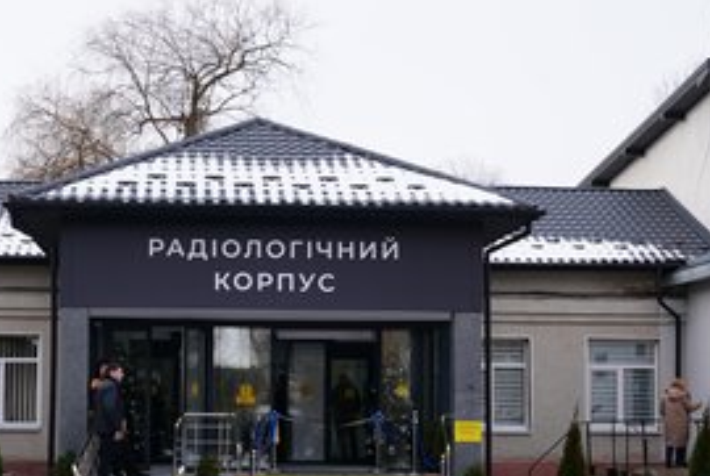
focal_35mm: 71
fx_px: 1403
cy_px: 341
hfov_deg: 28.3
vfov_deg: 19.2
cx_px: 276
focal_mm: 32
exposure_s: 1/80
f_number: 5.6
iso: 80
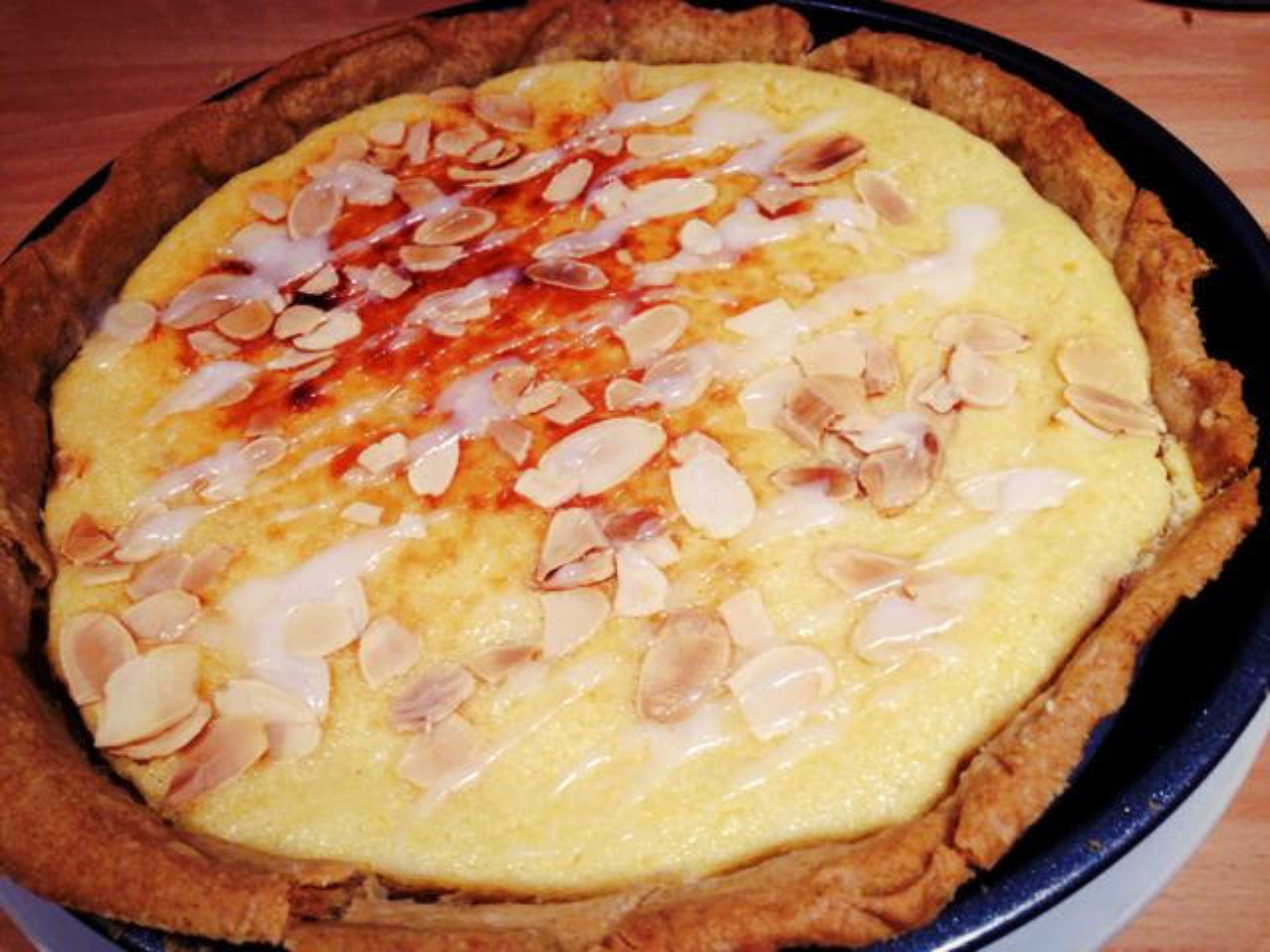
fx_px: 1284
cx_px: 635
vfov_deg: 40.7
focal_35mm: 35
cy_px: 476
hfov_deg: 52.6
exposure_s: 1/24
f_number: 2.4
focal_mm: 4.28
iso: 50
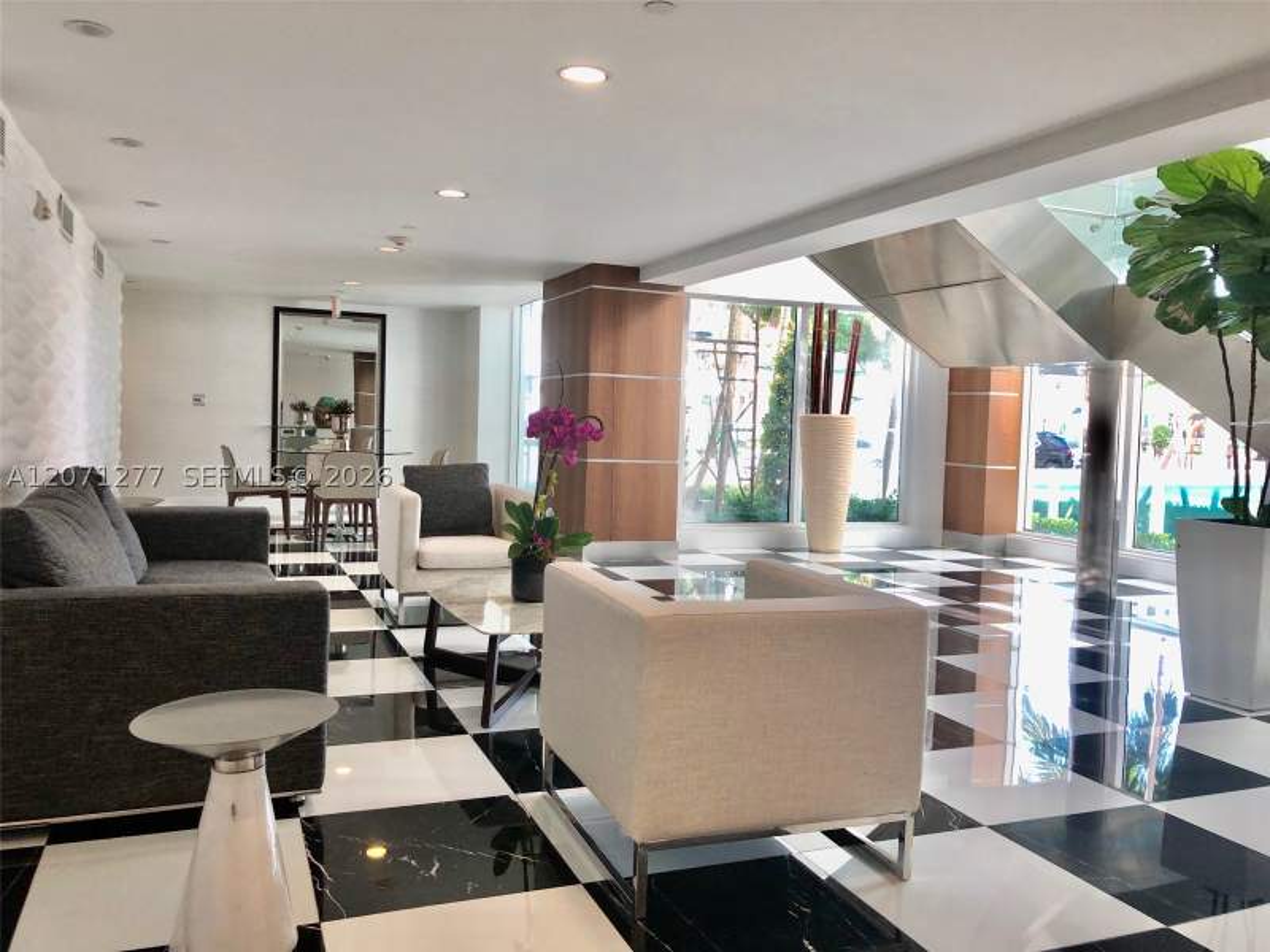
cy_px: 476
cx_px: 635
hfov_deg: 63.4
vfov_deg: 49.7
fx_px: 1027
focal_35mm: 28
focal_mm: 4
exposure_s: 1/40
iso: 25
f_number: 1.8
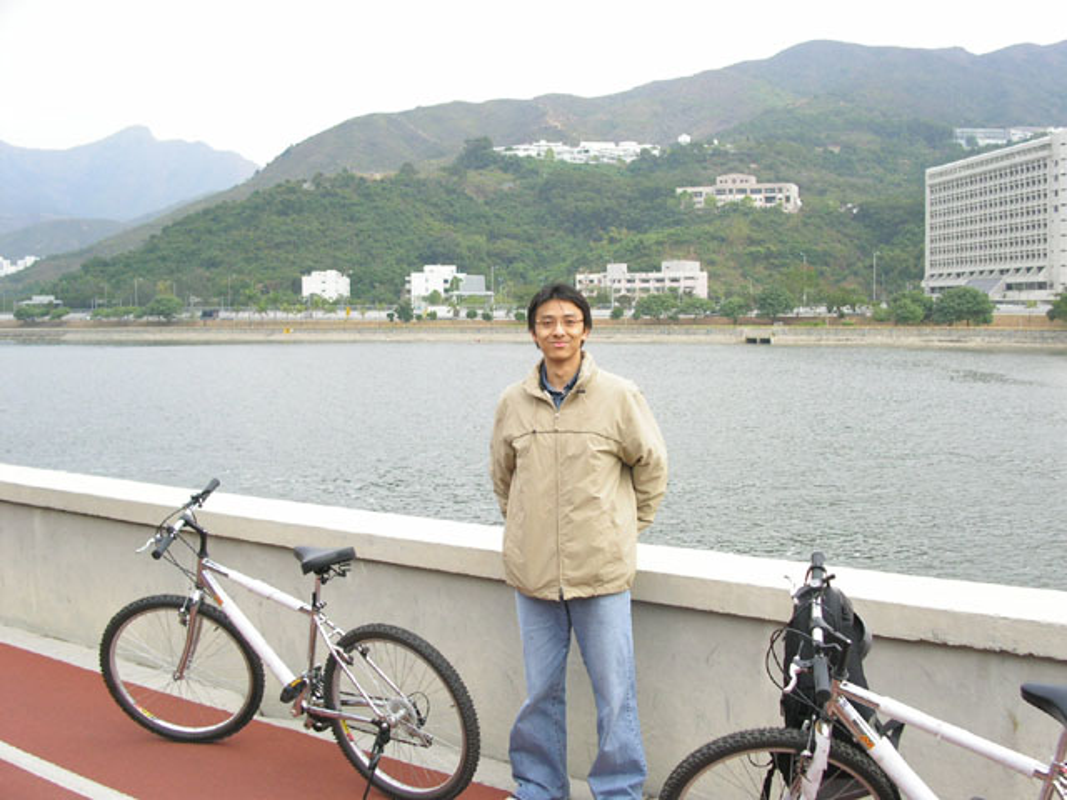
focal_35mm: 38
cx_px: 534
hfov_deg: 49.0
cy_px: 400
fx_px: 1171
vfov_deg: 37.7
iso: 100
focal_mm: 7.8
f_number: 2.8
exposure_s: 1/350
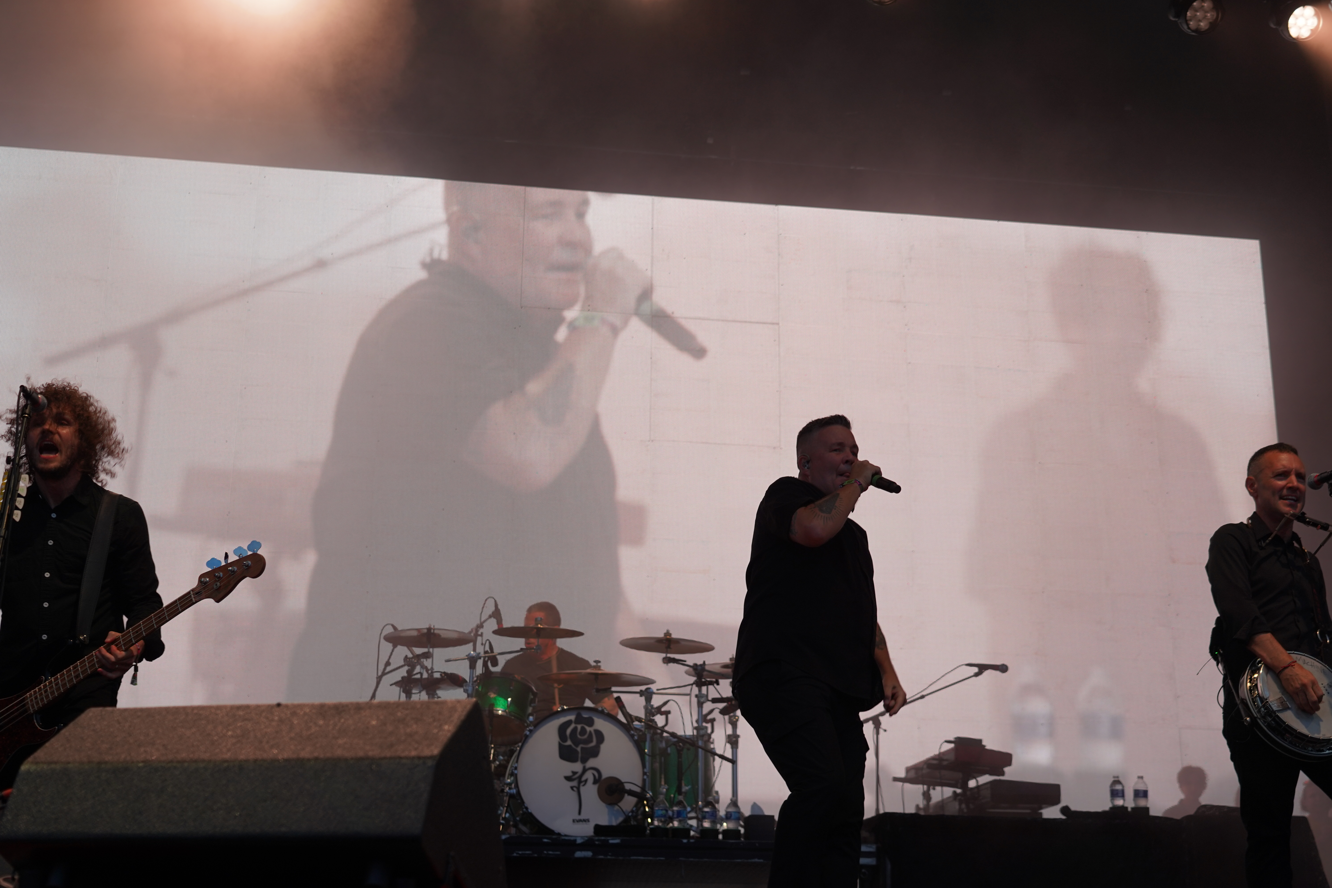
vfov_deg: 28.1
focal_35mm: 48
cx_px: 666
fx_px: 1776
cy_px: 444
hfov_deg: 41.1
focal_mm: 48
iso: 250
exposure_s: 1/160
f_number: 4
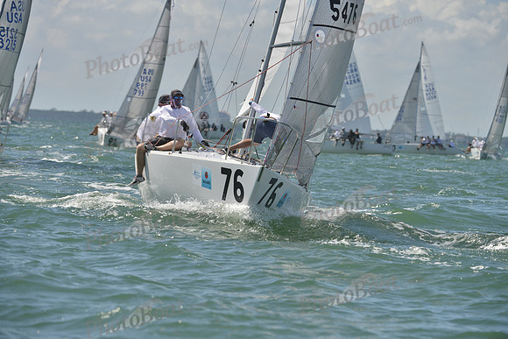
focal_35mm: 220
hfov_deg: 9.4
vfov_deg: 6.2
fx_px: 3105
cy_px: 170
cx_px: 254
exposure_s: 1/1250
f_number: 6.3
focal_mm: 220
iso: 200
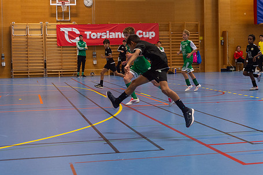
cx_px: 140
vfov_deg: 21.9
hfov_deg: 32.4
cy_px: 75
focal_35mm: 62
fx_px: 453
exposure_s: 1/500
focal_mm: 48
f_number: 3.2
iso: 2800
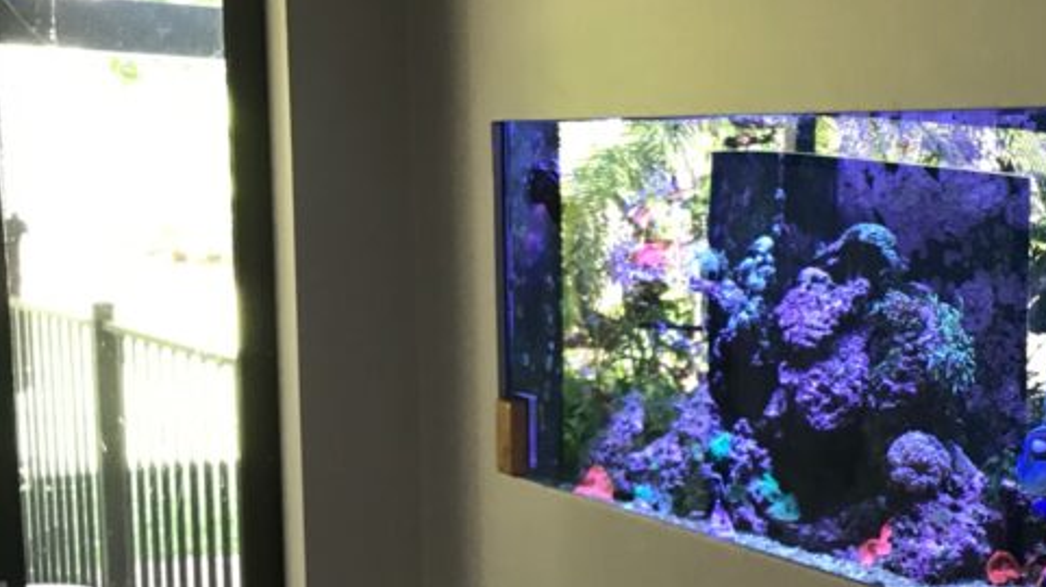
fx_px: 1802
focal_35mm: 65
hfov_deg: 29.6
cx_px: 1111
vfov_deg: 18.3
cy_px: 467
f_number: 1.8
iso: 50
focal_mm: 3.99
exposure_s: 1/17
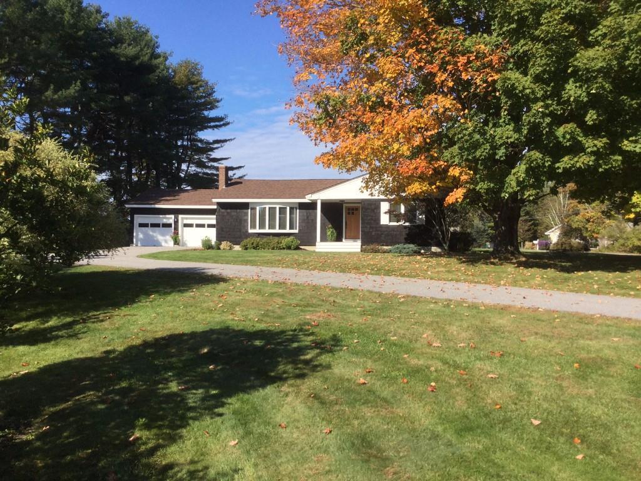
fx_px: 574
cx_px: 320
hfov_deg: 58.4
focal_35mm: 31
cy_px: 240
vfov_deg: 45.4
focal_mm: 3.3
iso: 25
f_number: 2.4
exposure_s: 1/1538
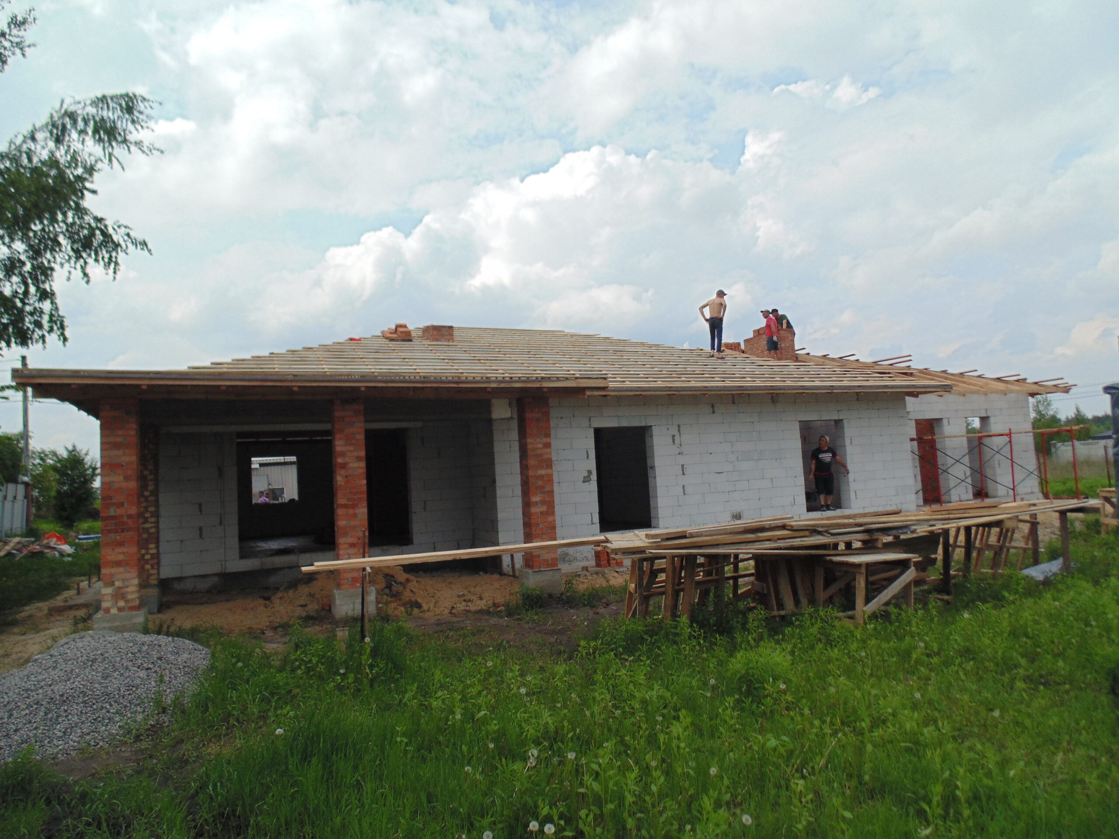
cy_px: 420
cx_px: 560
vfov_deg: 61.1
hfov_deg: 76.4
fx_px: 711
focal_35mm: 22
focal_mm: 4
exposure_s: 1/125
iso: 80
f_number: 9.7
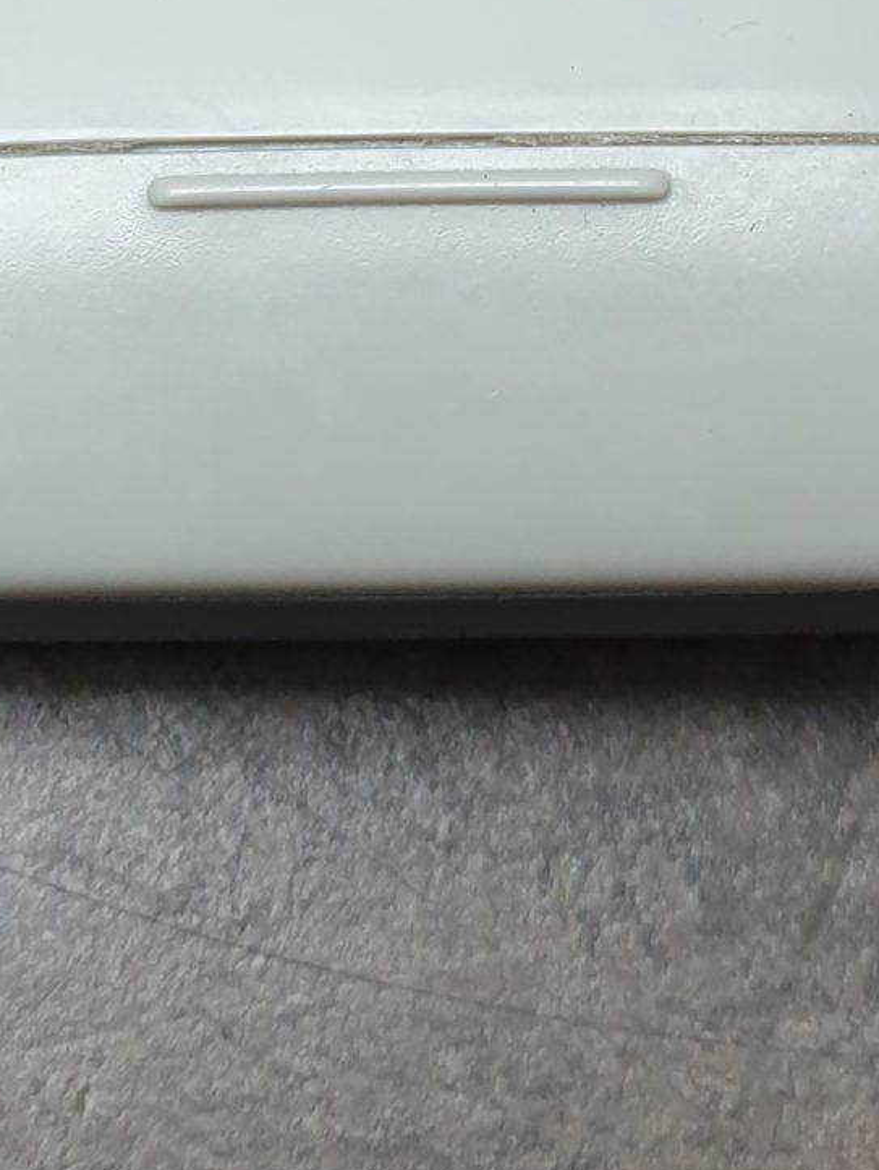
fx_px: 3112
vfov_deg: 19.6
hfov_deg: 16.0
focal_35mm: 92
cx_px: 285
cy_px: -361
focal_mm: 4.3
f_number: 2.4
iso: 64
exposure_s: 1/50
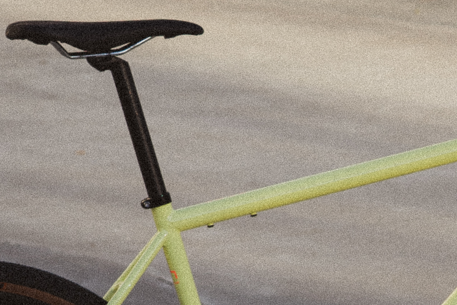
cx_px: 358
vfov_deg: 3.4
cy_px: 334
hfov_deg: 5.1
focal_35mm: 404
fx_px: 5129
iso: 100
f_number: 5.6
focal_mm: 85
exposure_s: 1/400
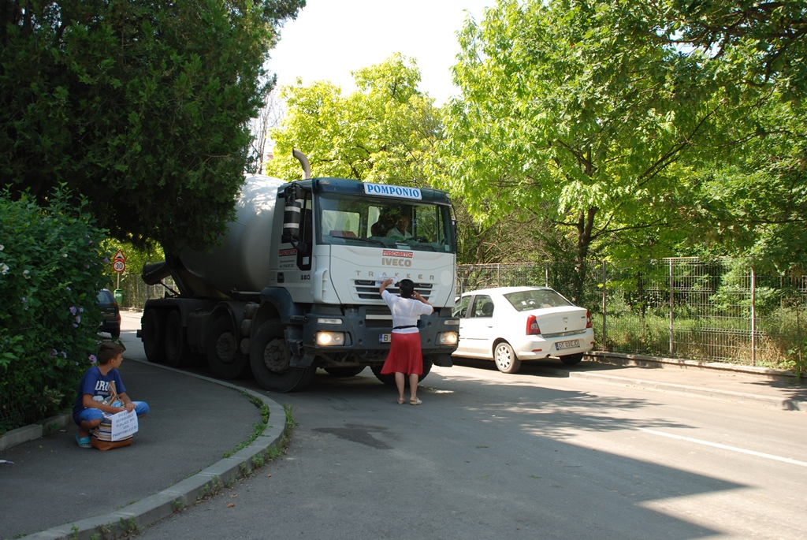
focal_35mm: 39
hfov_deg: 49.5
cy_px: 270
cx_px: 404
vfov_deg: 34.3
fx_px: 875
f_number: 5.6
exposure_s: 1/125
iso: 100
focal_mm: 26
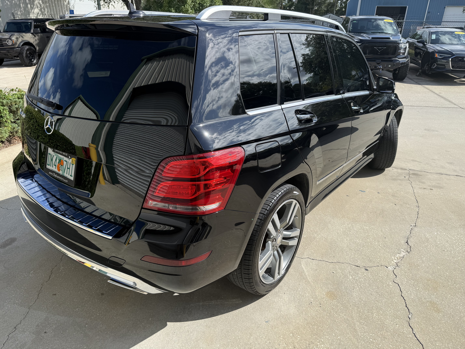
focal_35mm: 24
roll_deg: +0.4
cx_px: 232
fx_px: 322
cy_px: 174
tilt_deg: -22.4
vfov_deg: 56.8
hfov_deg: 71.6
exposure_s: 1/3584
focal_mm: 6.76
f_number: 1.78
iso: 80
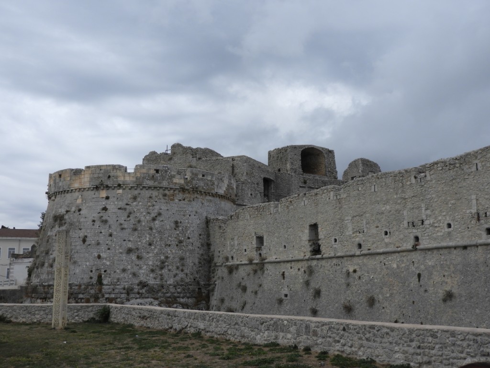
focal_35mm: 40
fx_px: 566
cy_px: 184
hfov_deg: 46.8
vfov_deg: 36.0
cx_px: 245
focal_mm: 7.2
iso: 100
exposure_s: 1/800
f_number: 3.8
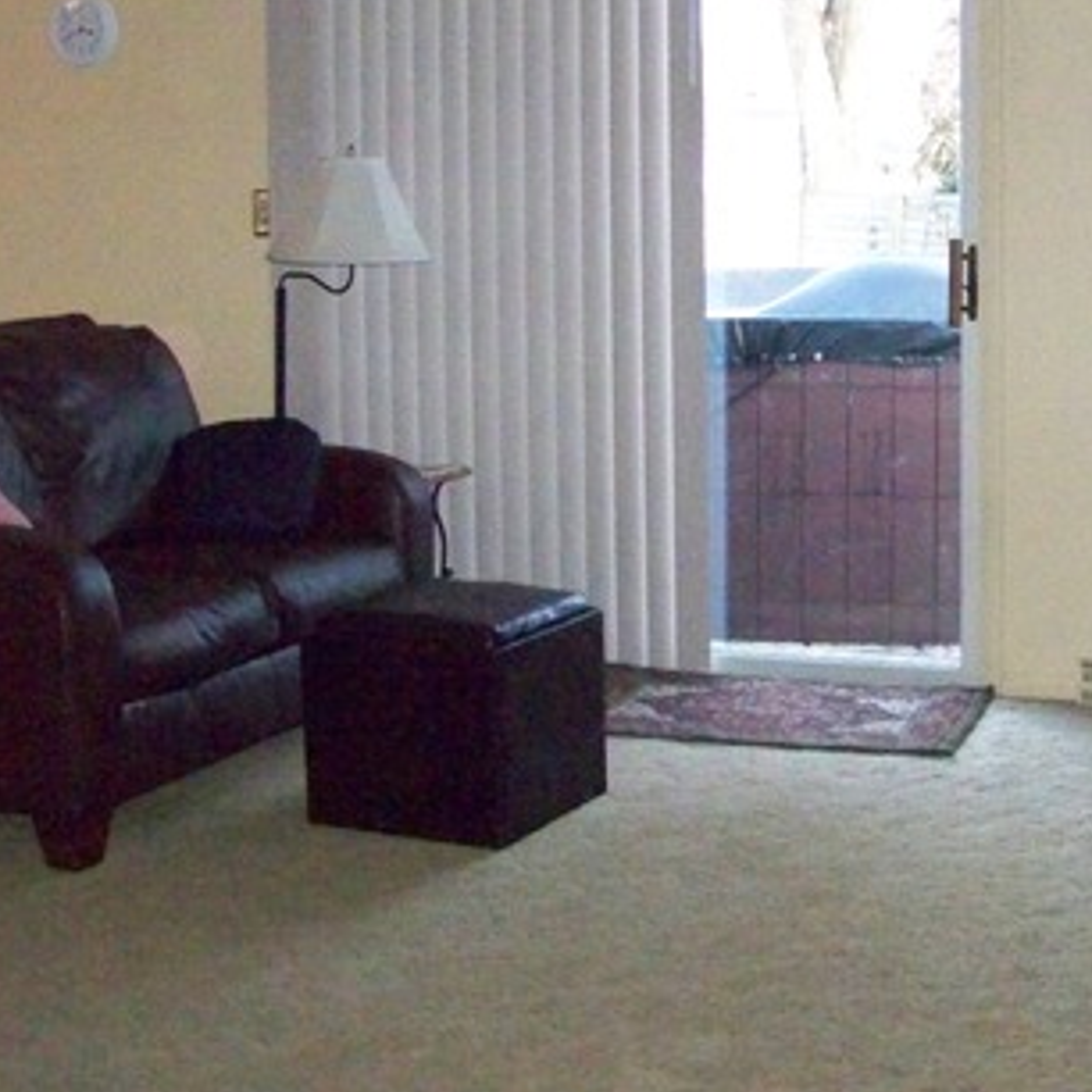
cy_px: 382
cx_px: 757
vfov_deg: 28.0
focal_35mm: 61
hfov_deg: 27.9
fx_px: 2177
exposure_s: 1/500
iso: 1600
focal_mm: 5.85
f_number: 2.8
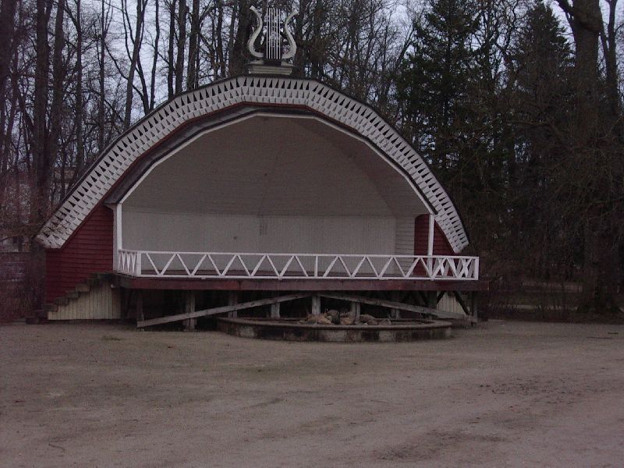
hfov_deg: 30.7
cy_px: 234
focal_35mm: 63
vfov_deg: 23.3
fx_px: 1136
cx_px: 312
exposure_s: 1/60
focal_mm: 9.6
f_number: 3.4
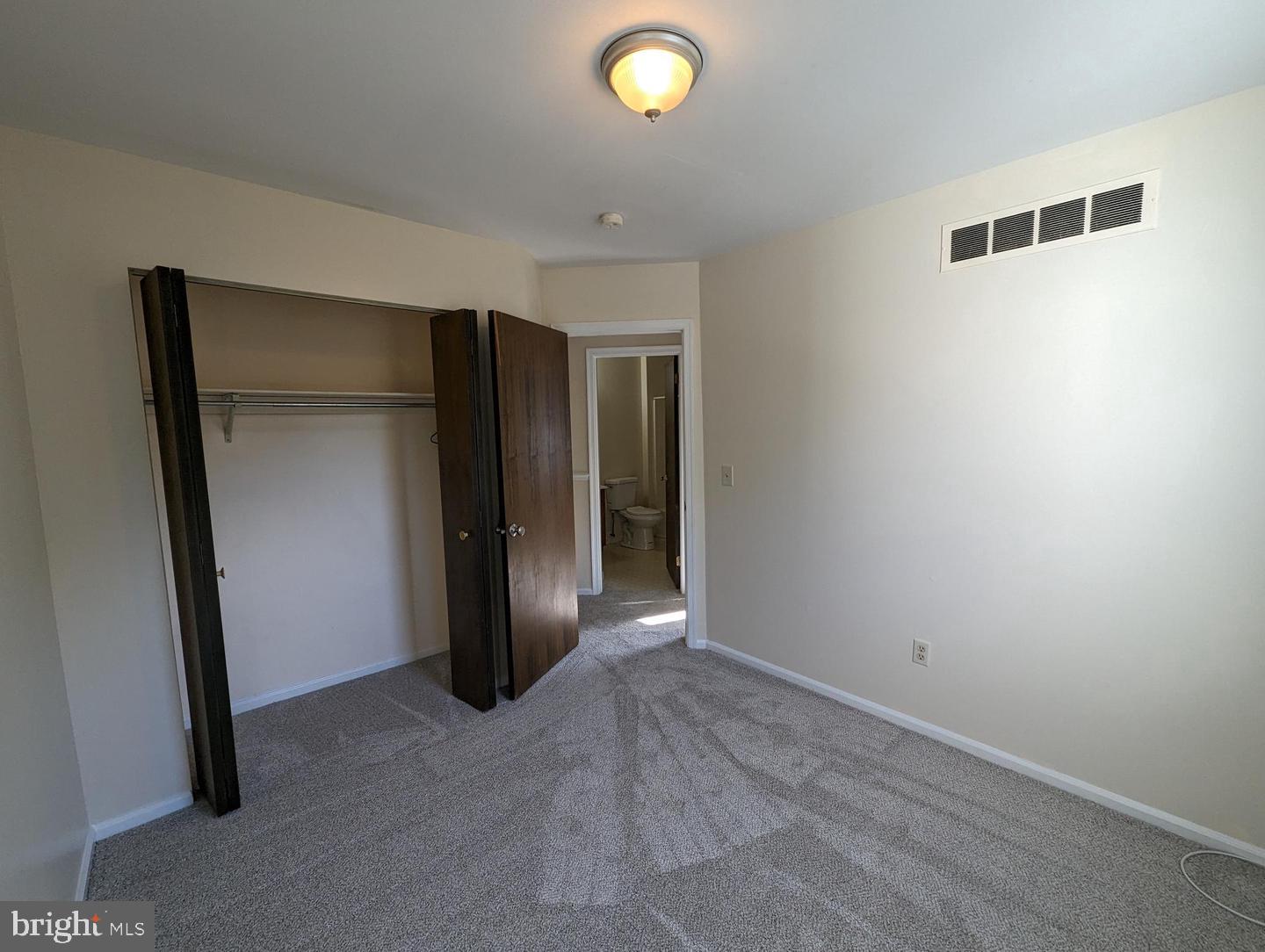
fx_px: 476
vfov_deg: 90.1
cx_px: 632
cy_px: 476
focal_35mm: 13
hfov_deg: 106.1
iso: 63
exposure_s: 1/60
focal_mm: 1.95
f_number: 2.2
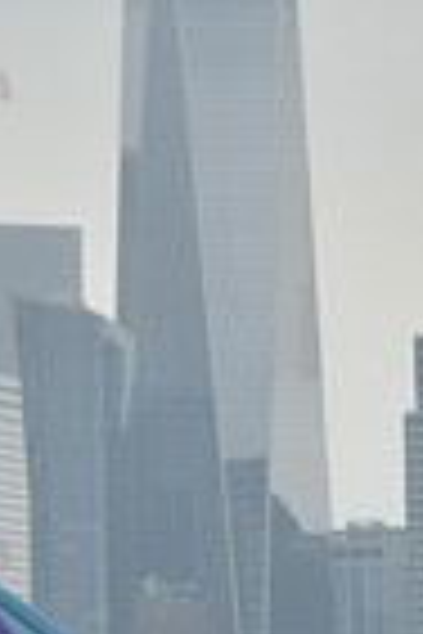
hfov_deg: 2.0
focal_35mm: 698
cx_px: 245
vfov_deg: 3.0
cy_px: 324
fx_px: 12301
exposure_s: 1/800
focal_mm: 170
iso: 400
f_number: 11
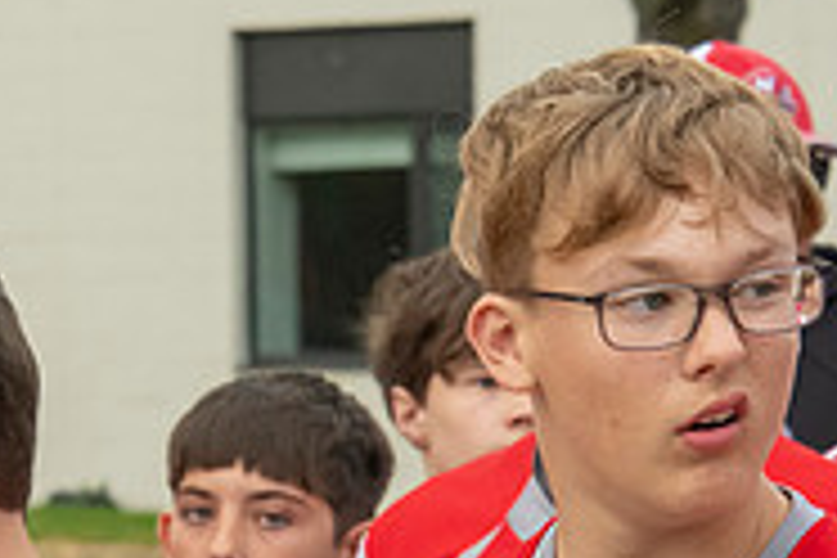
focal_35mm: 421
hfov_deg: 4.9
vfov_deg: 3.3
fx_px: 9787
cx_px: 270
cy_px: 695
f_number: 11
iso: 3200
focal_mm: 135
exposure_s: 1/400
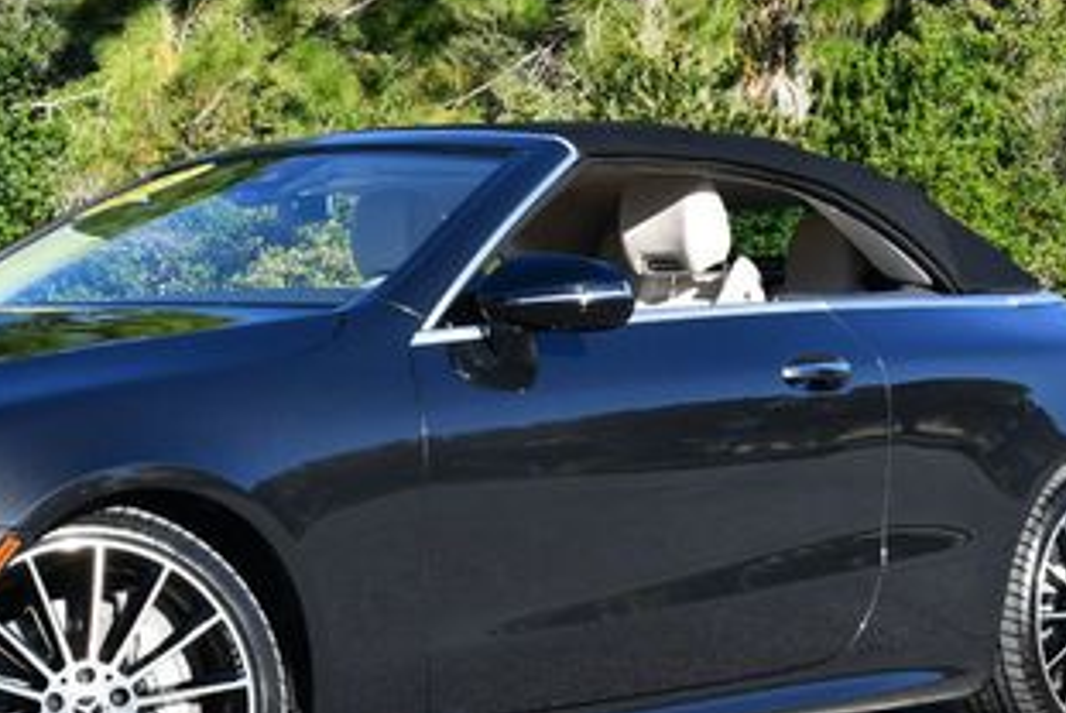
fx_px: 3171
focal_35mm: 107
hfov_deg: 18.9
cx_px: 250
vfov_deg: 12.8
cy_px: 295
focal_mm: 26
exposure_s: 1/250
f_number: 7.1
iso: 200
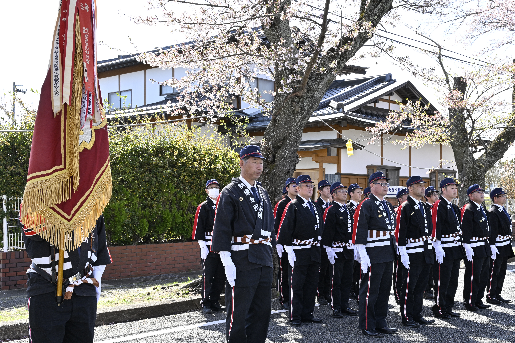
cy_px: 212
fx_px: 639
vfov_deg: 30.0
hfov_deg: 43.5
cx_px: 324
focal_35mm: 45
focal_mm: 34.5
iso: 320
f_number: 8
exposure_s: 1/200
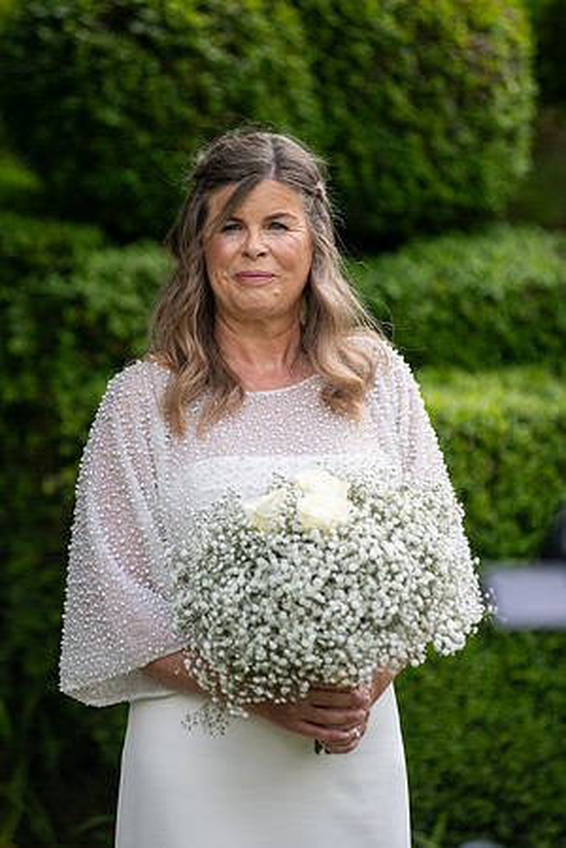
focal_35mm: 200
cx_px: 283
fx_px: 4716
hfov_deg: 6.9
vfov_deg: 10.3
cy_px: 424
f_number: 3.5
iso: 125
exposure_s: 1/500
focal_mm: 200
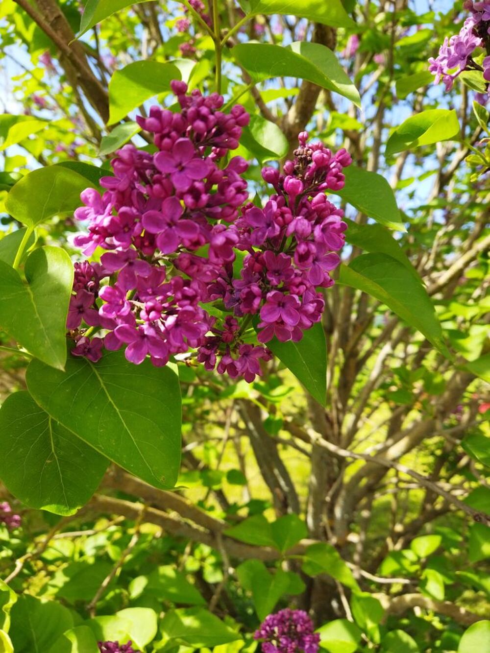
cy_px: 326
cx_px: 245
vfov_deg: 65.3
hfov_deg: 51.4
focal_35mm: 27
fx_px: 510
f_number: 1.79
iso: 100
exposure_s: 1/812
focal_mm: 4.71
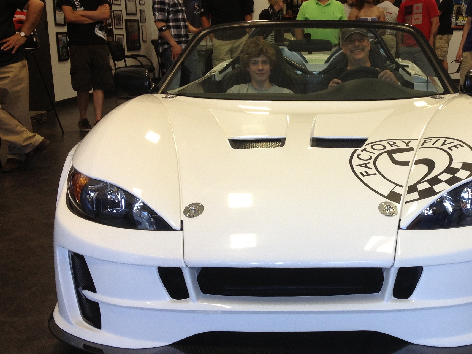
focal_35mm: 50
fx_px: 682
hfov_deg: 37.6
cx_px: 329
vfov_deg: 29.1
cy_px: 173
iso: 64
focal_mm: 4.28
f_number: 2.4
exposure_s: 1/60
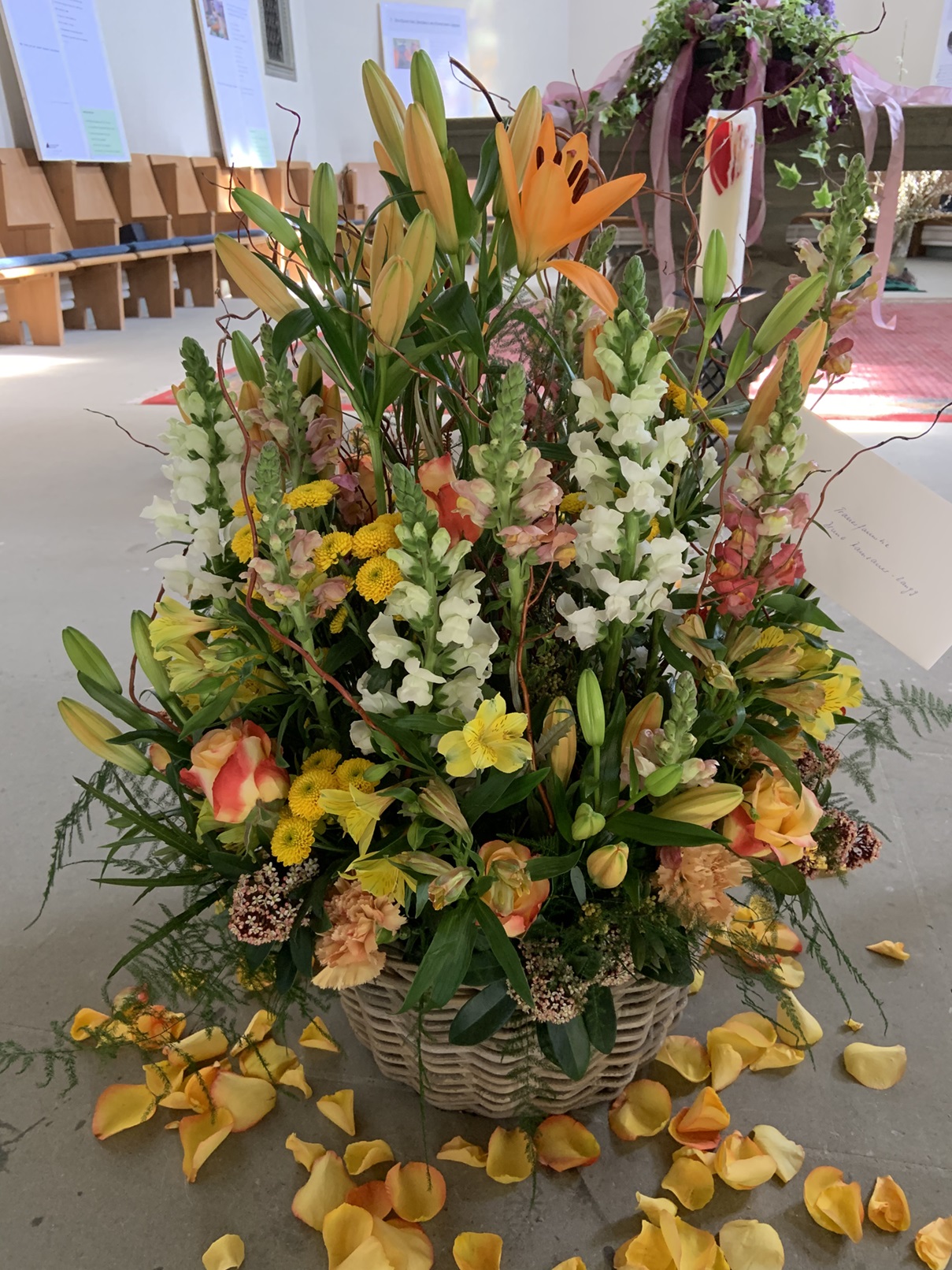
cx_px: 476
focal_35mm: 26
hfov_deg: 53.1
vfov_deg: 67.3
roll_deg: +1.3
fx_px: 953
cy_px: 635
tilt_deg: -23.1
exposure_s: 1/60
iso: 320
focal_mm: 4.25
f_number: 1.8
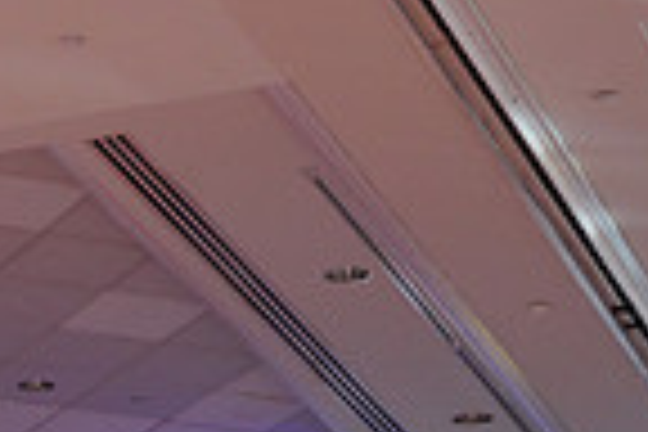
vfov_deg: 7.6
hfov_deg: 11.4
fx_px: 3114
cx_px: -292
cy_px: 821
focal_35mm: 173
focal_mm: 43
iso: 1600
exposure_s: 1/160
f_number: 5.6
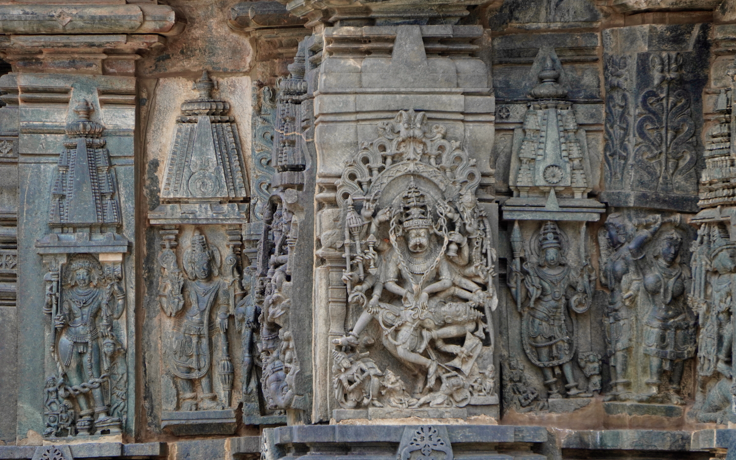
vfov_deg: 4.1
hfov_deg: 6.5
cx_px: 367
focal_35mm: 322
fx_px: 6459
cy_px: 222
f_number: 6.3
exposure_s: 1/400
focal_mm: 210
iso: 500
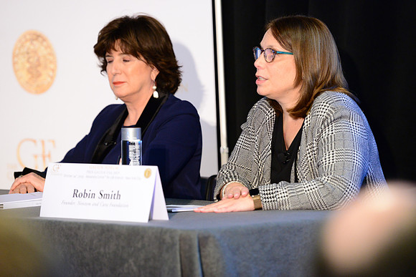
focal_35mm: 200
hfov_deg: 10.3
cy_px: 138
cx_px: 208
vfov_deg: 6.9
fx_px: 2312
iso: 4000
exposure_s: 1/125
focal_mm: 200
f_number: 4
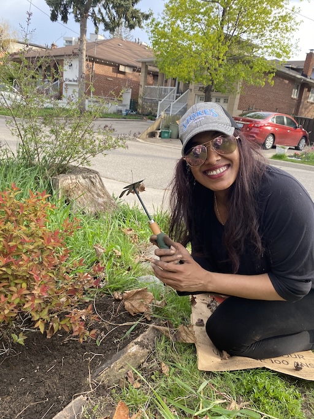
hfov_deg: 53.0
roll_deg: -7.0
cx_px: 157
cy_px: 210
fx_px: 315
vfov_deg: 67.3
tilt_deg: -16.0
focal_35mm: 26
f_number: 1.8
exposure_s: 1/362
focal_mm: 4.25
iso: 32
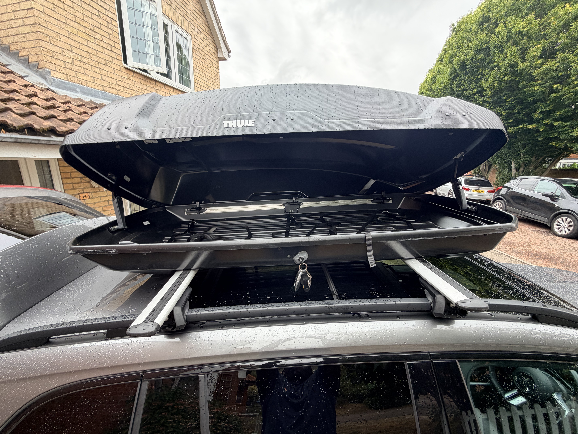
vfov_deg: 85.7
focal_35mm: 14
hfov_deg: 102.1
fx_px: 234
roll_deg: -1.9
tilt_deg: -14.1
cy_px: 217
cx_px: 289
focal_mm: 2.22
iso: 40
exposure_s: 1/148
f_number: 2.2
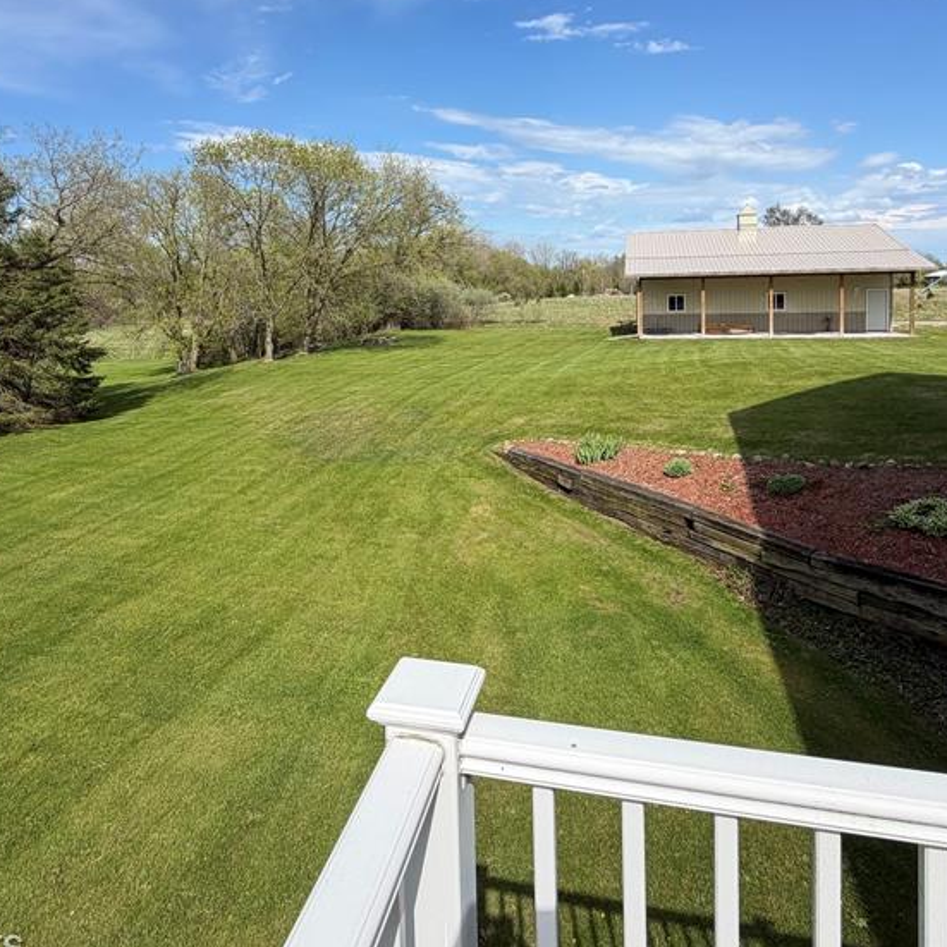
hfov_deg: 67.3
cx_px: 471
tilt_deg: -2.6
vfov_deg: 65.5
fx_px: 712
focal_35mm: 23
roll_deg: +2.2
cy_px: 318
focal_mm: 2.22
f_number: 2.2
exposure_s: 1/853
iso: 20
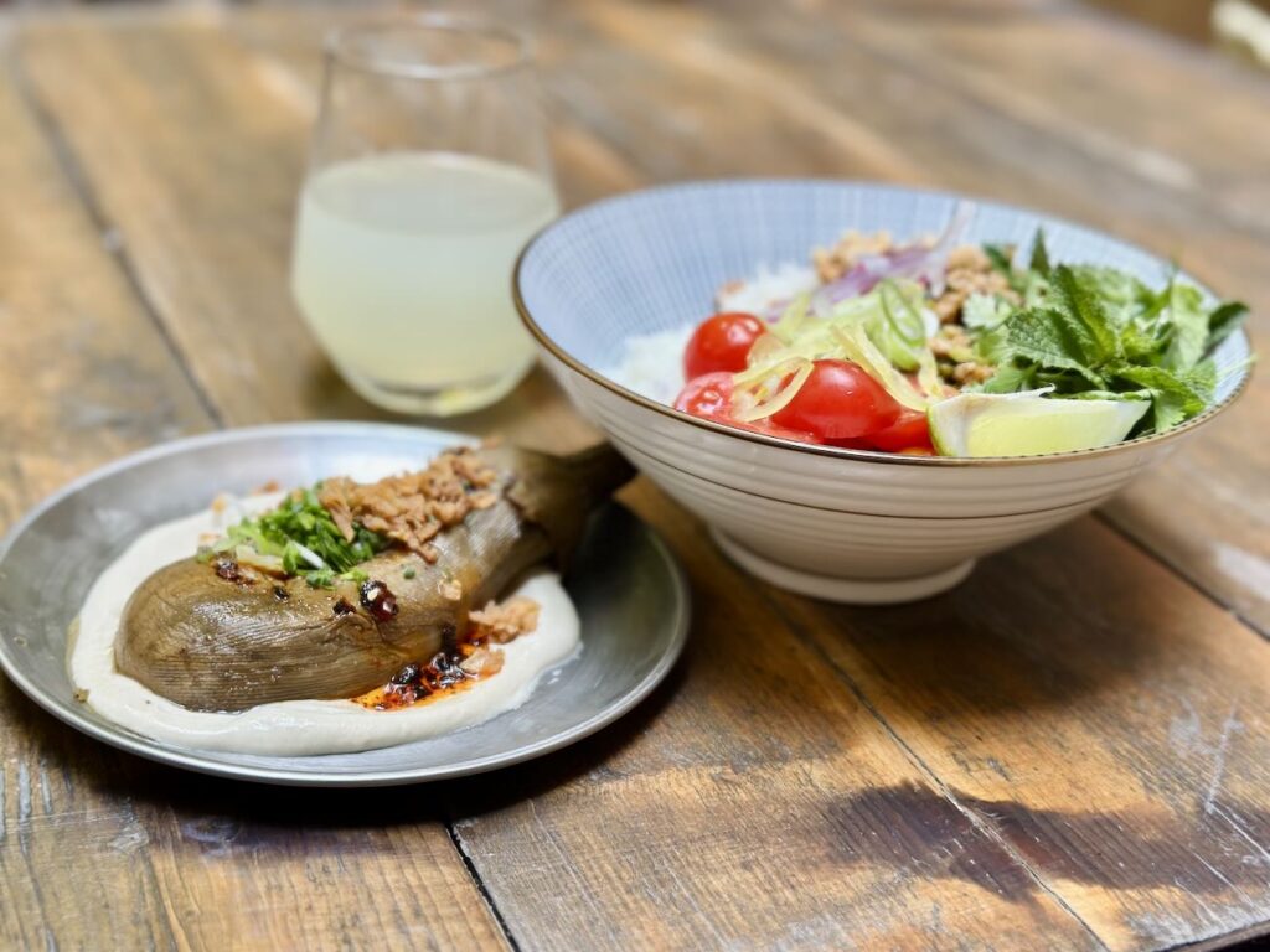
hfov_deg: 39.7
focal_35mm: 48
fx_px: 1761
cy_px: 476
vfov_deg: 30.3
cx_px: 635
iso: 125
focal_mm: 6.86
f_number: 1.78
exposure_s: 1/86
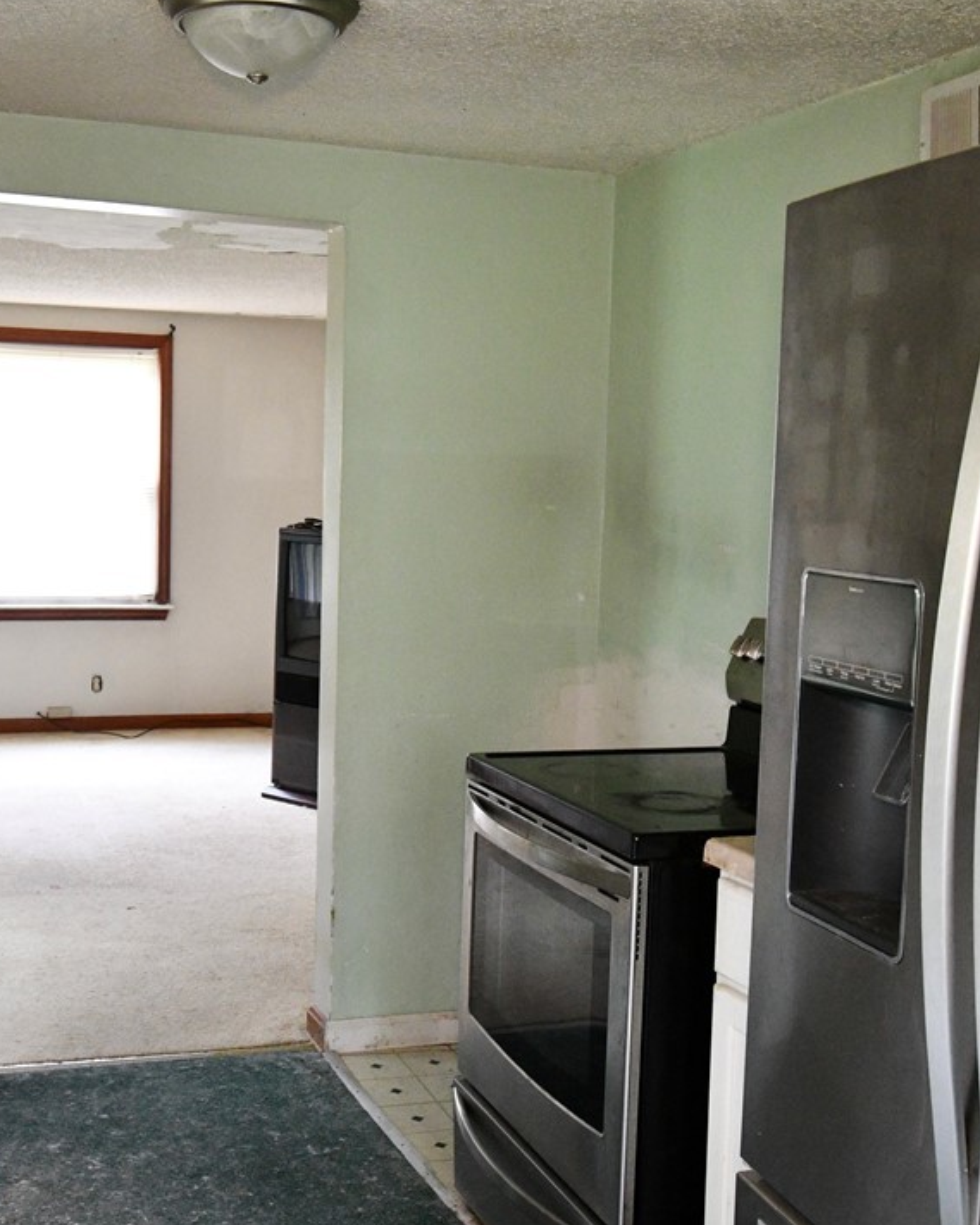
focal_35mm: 43
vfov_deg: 42.9
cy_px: 617
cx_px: 344
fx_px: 1559
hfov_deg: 34.6
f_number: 5.6
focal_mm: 20
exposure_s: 1/30
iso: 4500
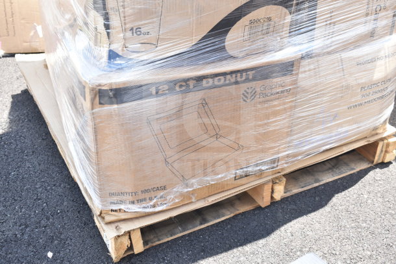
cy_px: 132
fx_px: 462
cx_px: 198
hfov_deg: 46.4
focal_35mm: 42
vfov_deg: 31.9
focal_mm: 28
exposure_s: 1/160
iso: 200
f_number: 5
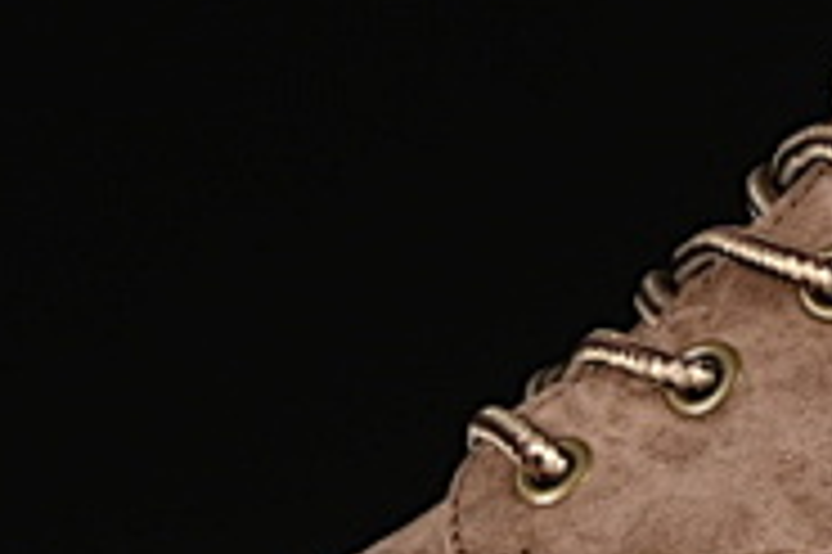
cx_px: 778
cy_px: 480
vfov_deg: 4.2
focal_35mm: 325
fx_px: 7504
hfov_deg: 6.3
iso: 160
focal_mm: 50
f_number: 7.1
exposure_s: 1/80
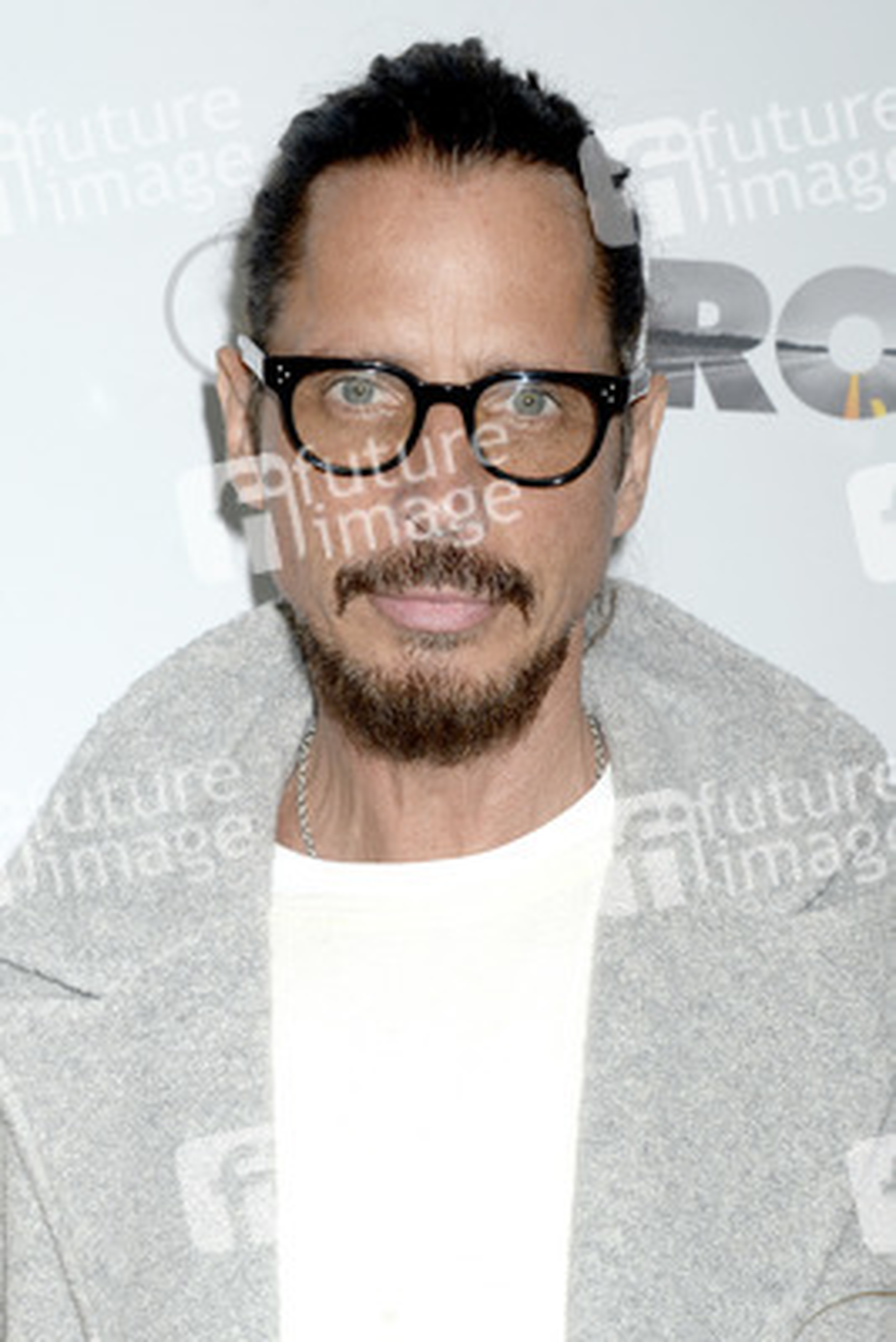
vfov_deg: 23.9
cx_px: 448
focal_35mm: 85
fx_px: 3170
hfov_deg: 16.1
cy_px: 671
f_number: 9
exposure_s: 1/250
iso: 400
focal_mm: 85
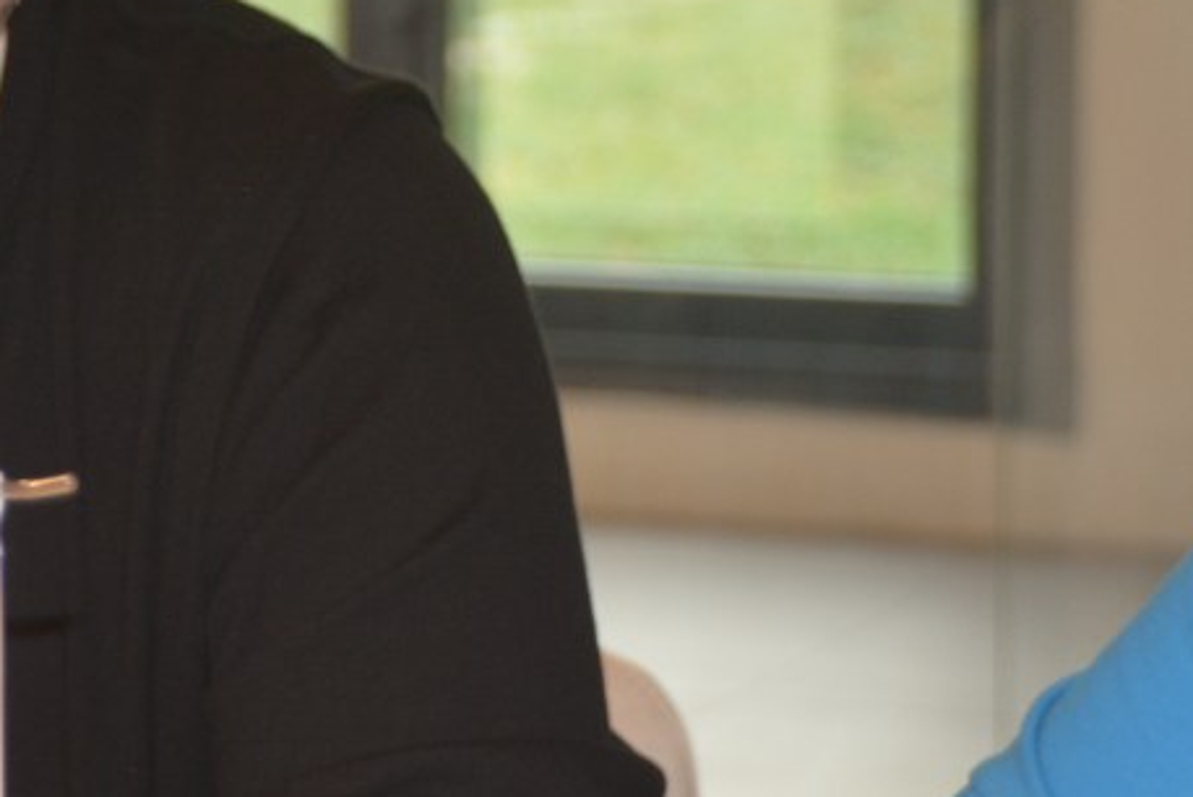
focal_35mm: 268
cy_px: 169
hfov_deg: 7.6
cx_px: -146
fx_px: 8886
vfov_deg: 5.1
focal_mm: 52
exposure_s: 1/100
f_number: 4.8
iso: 400
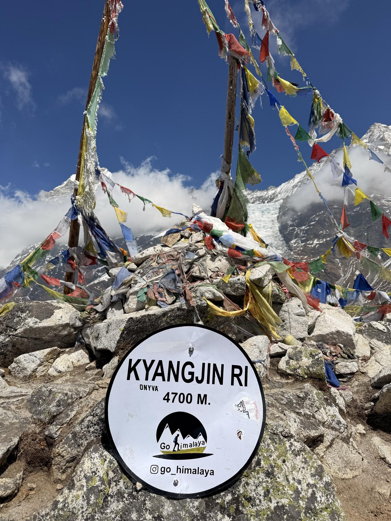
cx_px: 196
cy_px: 260
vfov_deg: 71.6
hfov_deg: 56.8
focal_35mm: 24
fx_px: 361
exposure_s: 1/14286
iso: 80
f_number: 1.78
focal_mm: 6.76
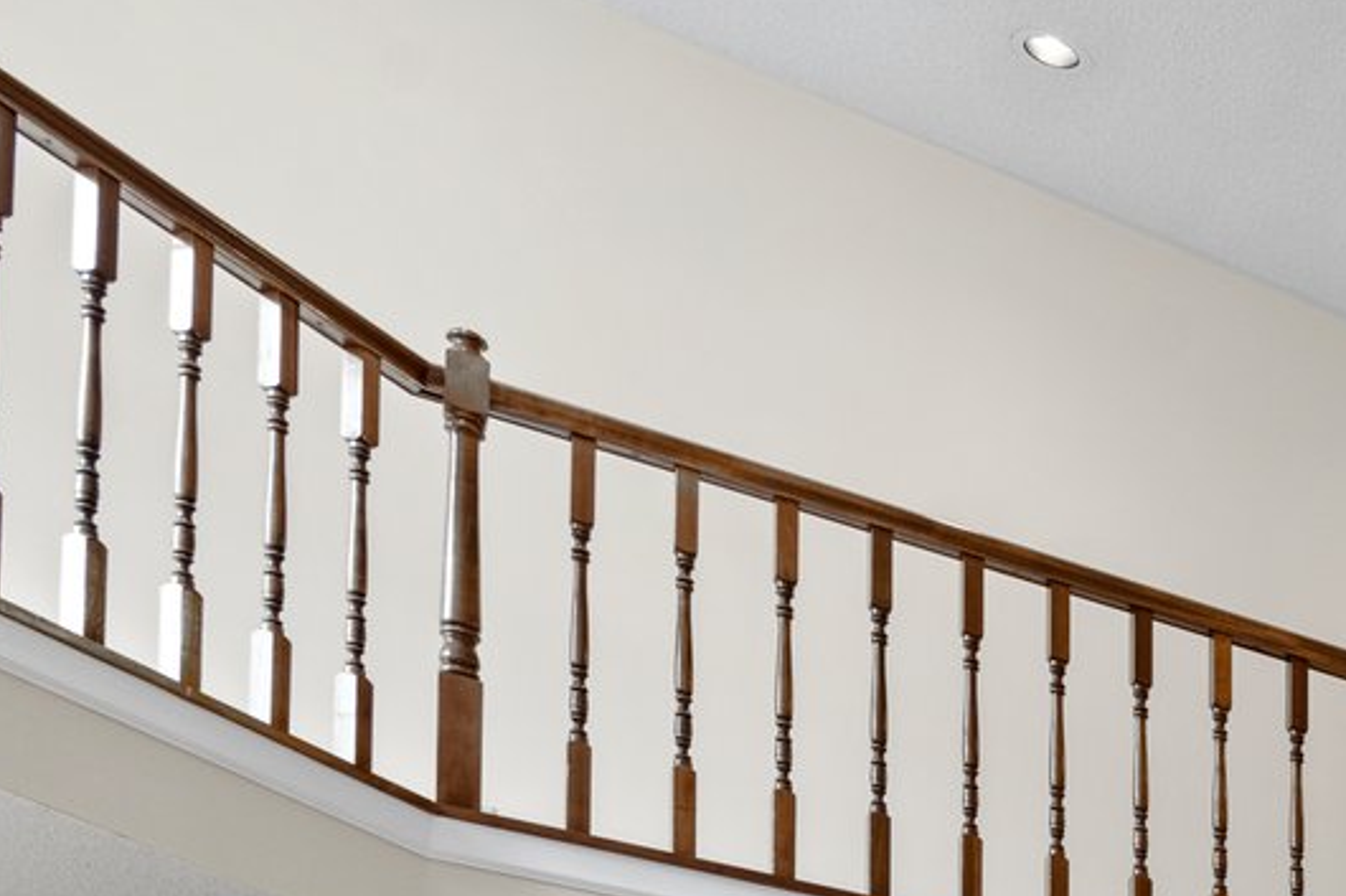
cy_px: 1717
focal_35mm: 58
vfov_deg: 17.6
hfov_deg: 21.1
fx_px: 2168
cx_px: 2491
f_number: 7.1
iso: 400
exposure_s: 1/8
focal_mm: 15
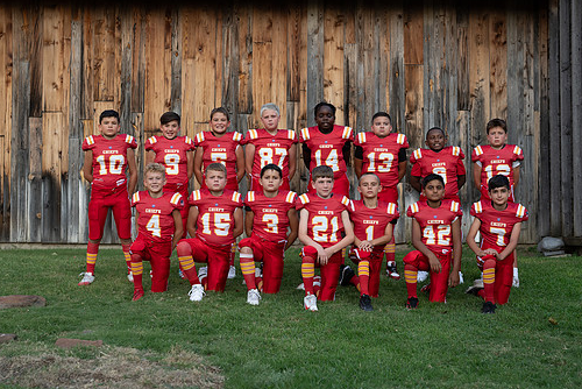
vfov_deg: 23.4
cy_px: 193
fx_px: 938
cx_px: 312
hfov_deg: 34.5
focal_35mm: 58
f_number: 3.2
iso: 320
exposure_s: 1/640
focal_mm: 50
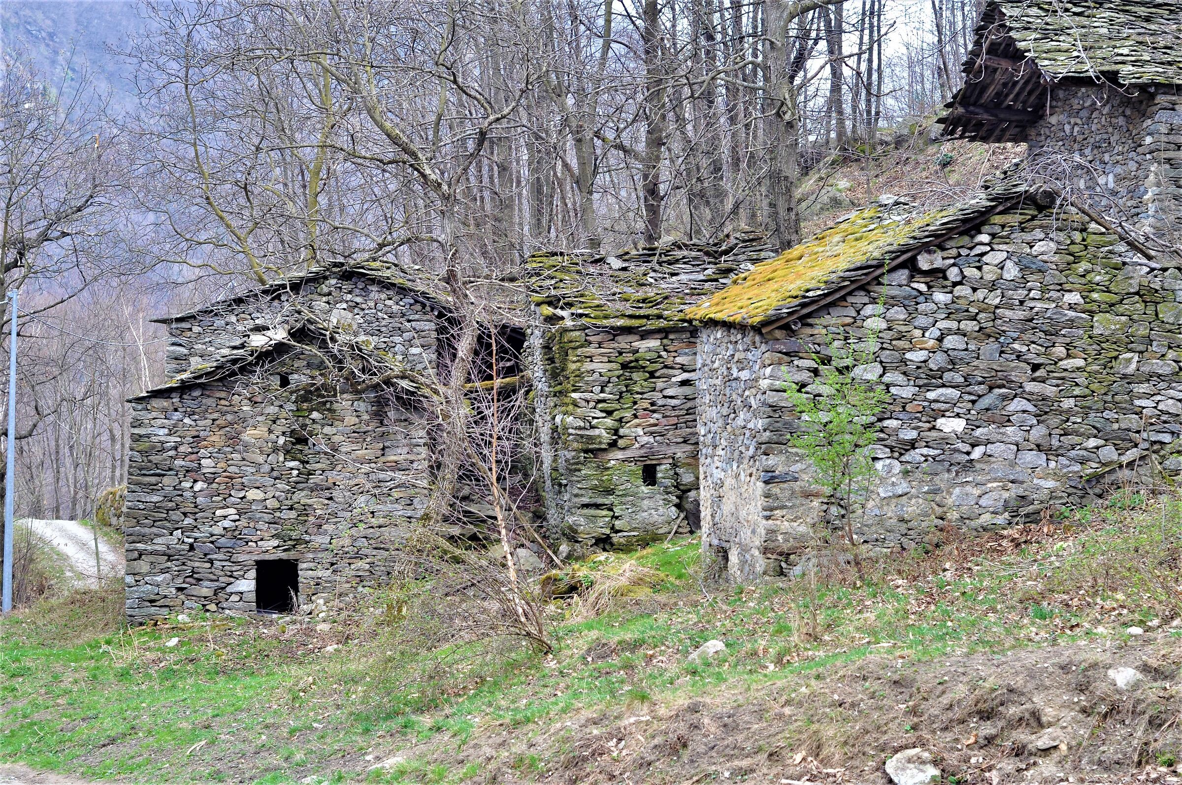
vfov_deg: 18.1
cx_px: 591
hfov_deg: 27.0
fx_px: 2459
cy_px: 392
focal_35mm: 75
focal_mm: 50
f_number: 5.6
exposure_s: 1/125
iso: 320
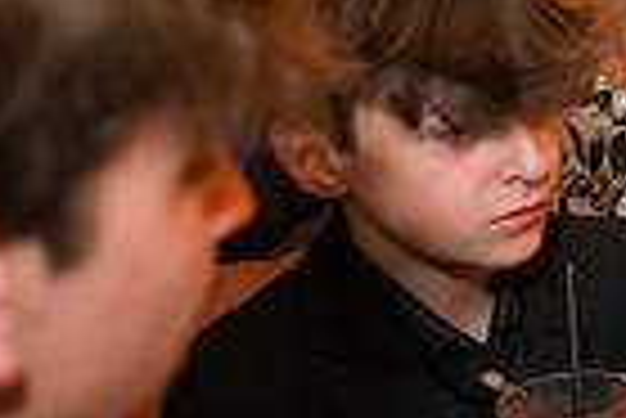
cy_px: 32
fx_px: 1741
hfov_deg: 16.4
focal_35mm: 100
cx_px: 1185
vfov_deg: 13.6
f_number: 3.2
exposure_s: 1/200
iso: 1250
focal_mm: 24
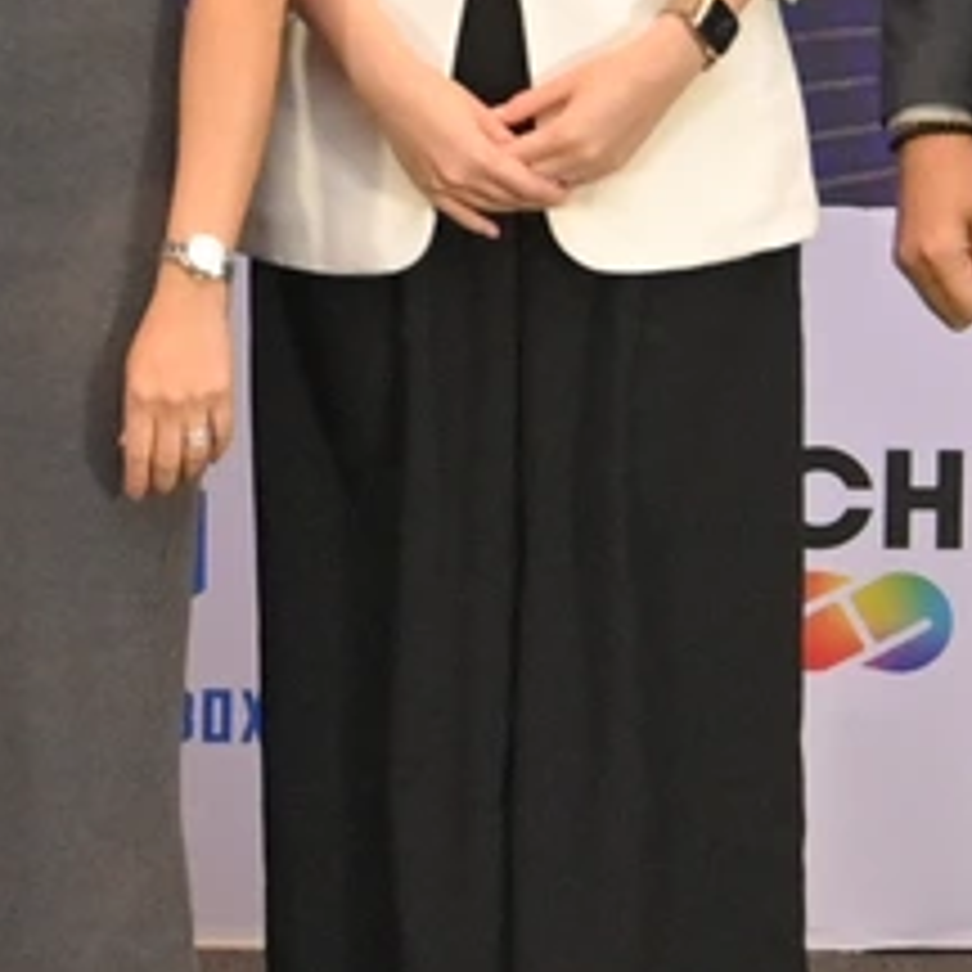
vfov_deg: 9.2
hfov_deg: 9.3
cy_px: 16
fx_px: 6004
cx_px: 414
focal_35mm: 189
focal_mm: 20
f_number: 2.8
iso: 1600
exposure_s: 1/200
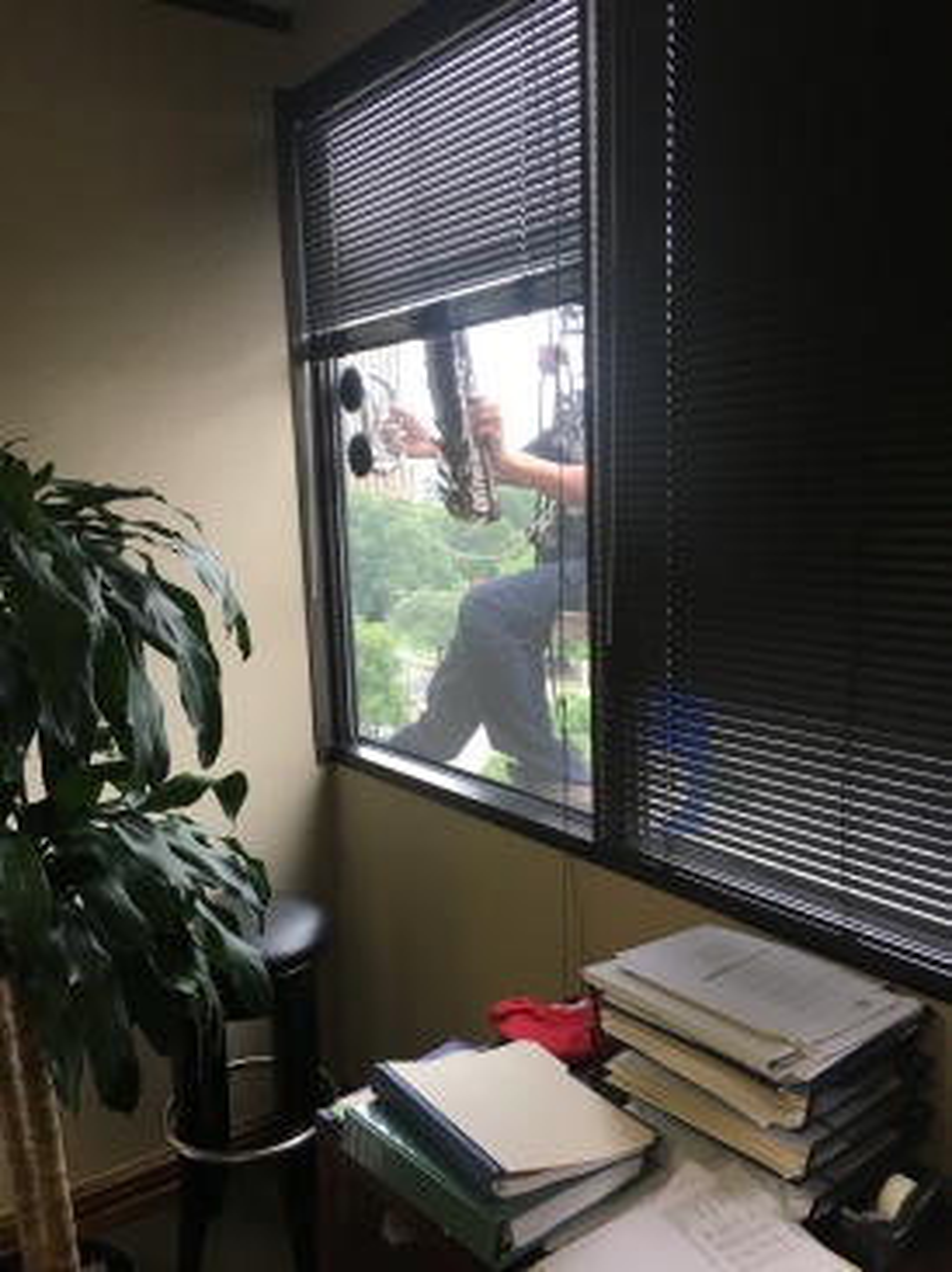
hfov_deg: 48.2
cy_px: 636
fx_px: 1065
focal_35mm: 29
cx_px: 476
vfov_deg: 61.7
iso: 40
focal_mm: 4.15
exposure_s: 1/30
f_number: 2.2
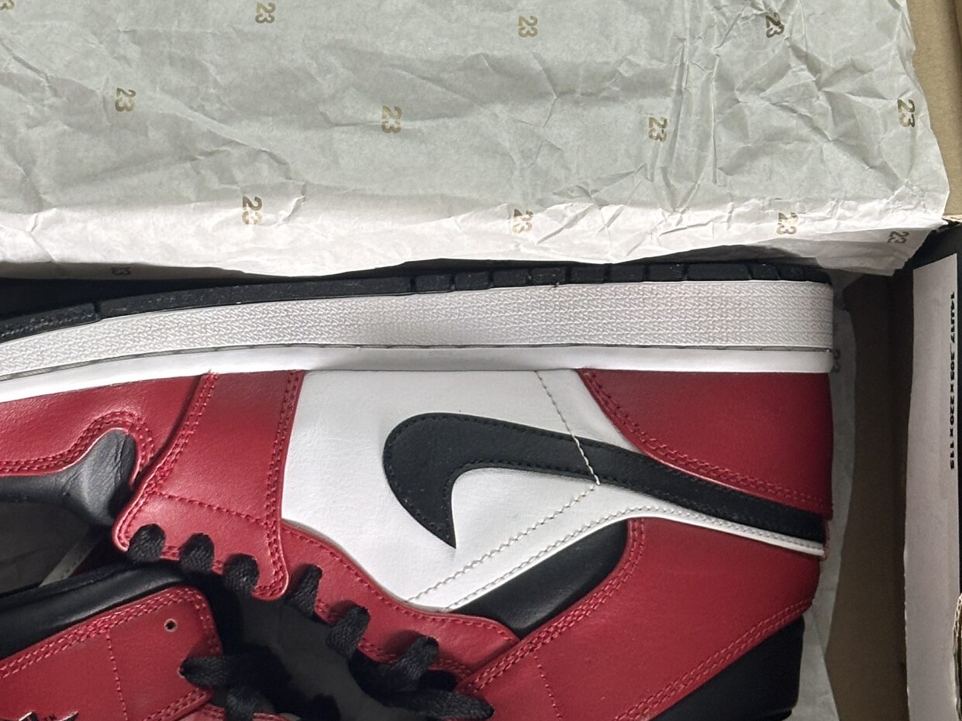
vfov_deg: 14.9
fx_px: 2752
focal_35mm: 99
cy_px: 208
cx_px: 378
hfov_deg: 19.8
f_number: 1.78
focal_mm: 6.86
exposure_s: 1/50
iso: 100
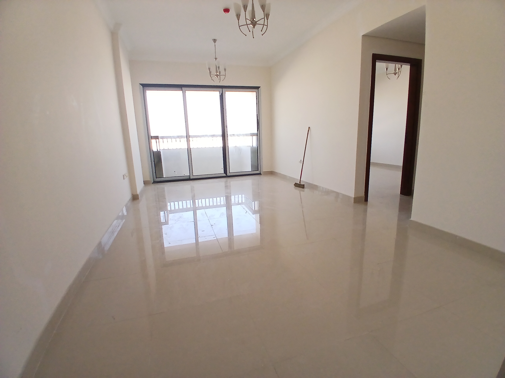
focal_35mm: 17
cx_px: 252
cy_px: 189
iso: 80
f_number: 2.2
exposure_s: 1/50
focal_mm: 1.4
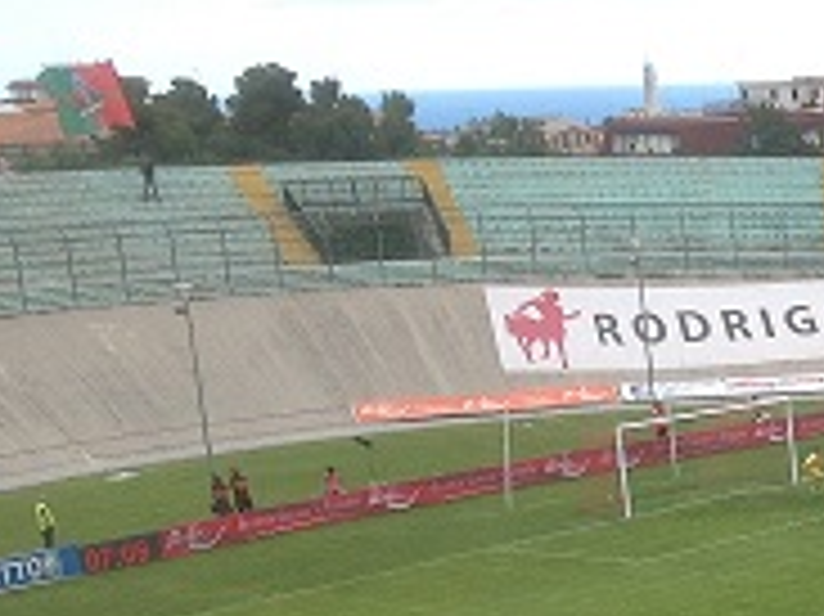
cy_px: 971
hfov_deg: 14.4
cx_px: 1382
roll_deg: -0.4
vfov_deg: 11.4
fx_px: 2950
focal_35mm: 124
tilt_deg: -13.8
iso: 50
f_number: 2.4
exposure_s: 1/737
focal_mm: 4.28
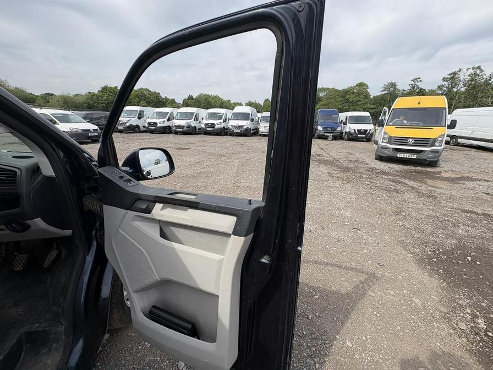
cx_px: 246
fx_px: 199
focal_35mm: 14
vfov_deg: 85.7
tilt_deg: -11.3
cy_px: 185
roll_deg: -1.8
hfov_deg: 102.1
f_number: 2.2
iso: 40
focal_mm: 2.22
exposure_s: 1/1236
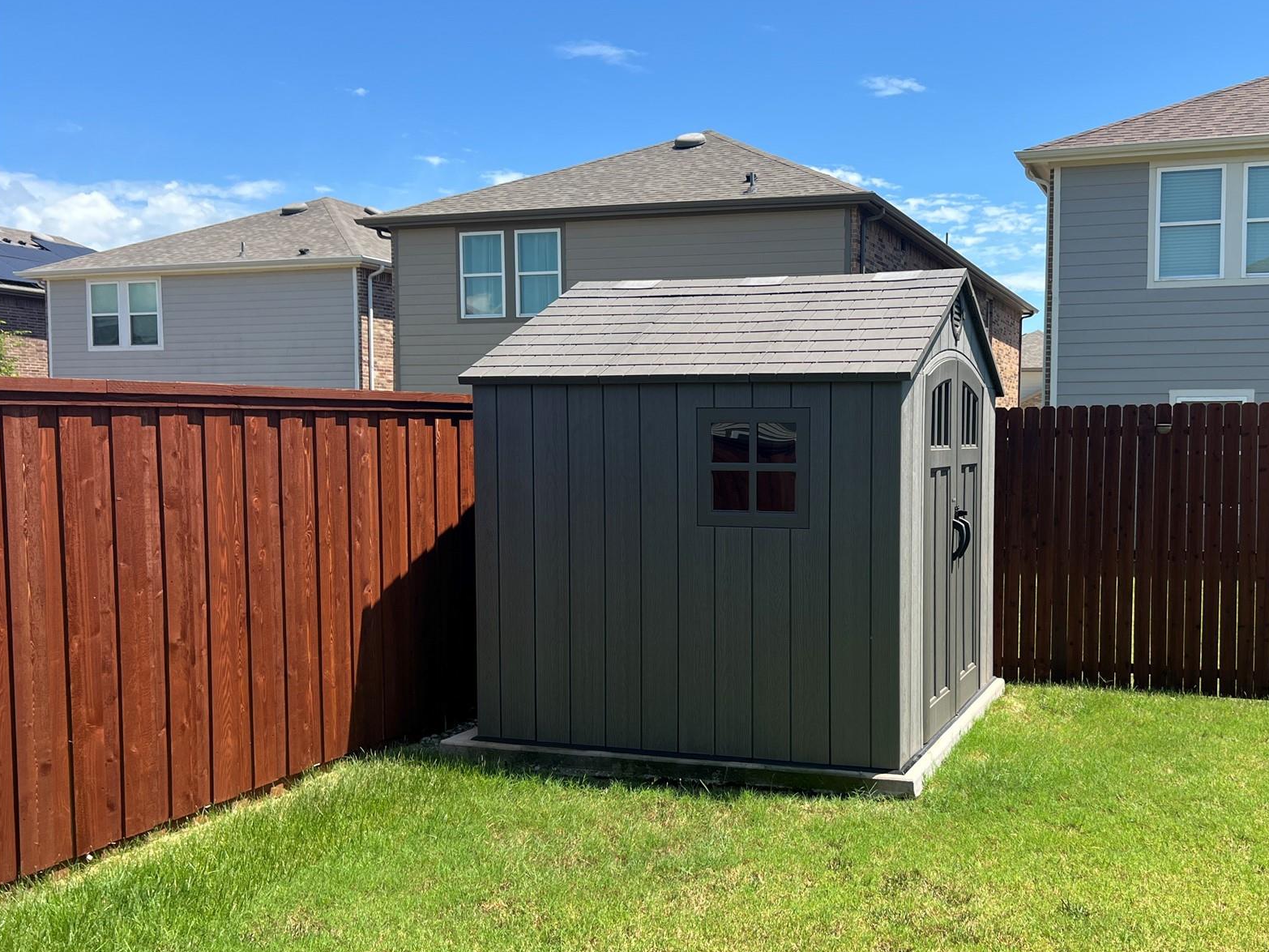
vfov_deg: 41.8
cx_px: 823
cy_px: 514
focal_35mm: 34
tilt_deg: -3.9
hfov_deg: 53.1
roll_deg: -1.4
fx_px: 1247
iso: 50
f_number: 1.5
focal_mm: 5.7
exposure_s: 1/2252
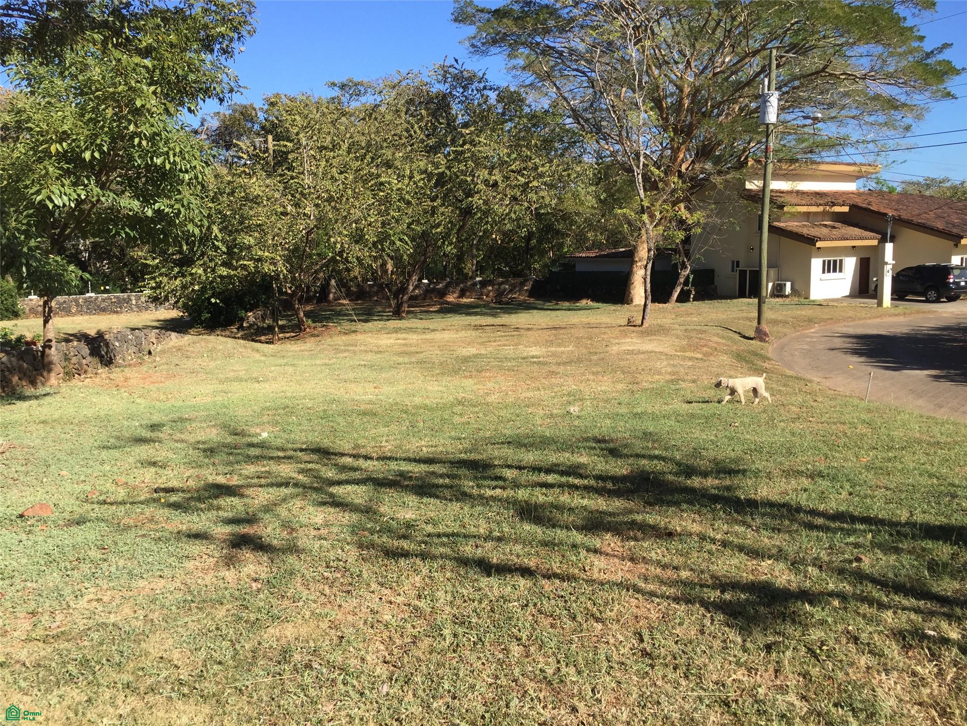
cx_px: 484
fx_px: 810
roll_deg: +1.2
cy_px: 363
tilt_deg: -8.2
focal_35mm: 29
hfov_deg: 61.7
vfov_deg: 48.2
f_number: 2.2
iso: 32
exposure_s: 1/1130
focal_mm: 4.15
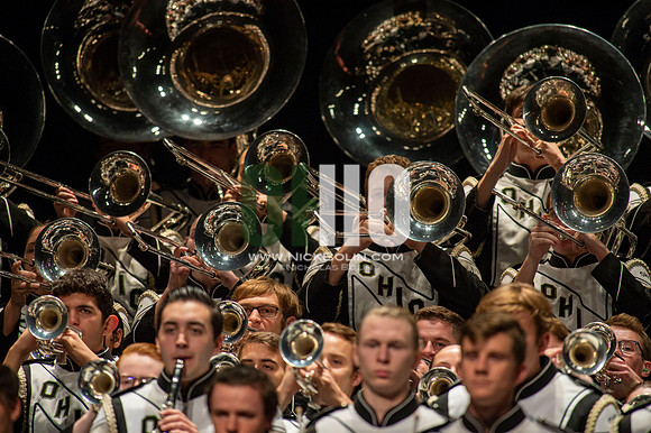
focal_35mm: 600
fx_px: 10843
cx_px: 326
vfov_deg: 2.3
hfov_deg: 3.4
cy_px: 216
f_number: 5.6
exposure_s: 1/500
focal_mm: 600
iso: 2000
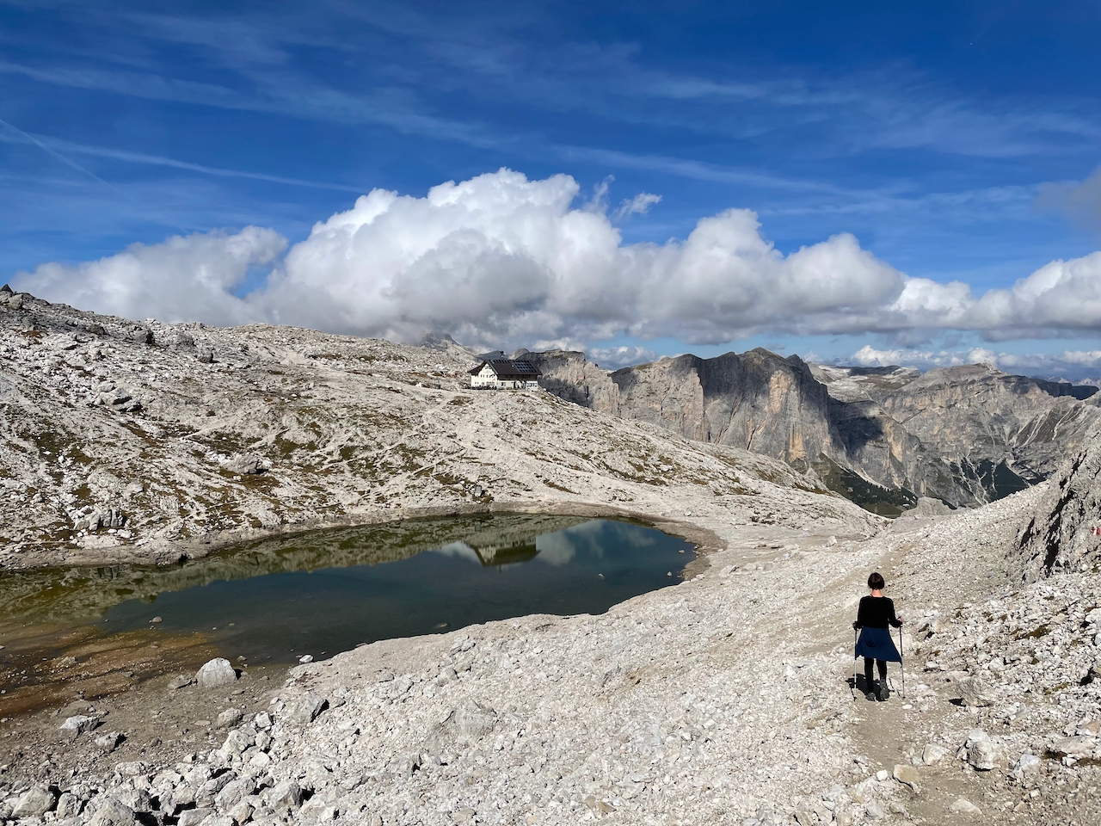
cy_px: 413
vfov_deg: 53.1
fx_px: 827
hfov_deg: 67.3
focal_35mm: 26
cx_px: 550
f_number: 1.6
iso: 32
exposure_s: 1/9091
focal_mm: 4.2
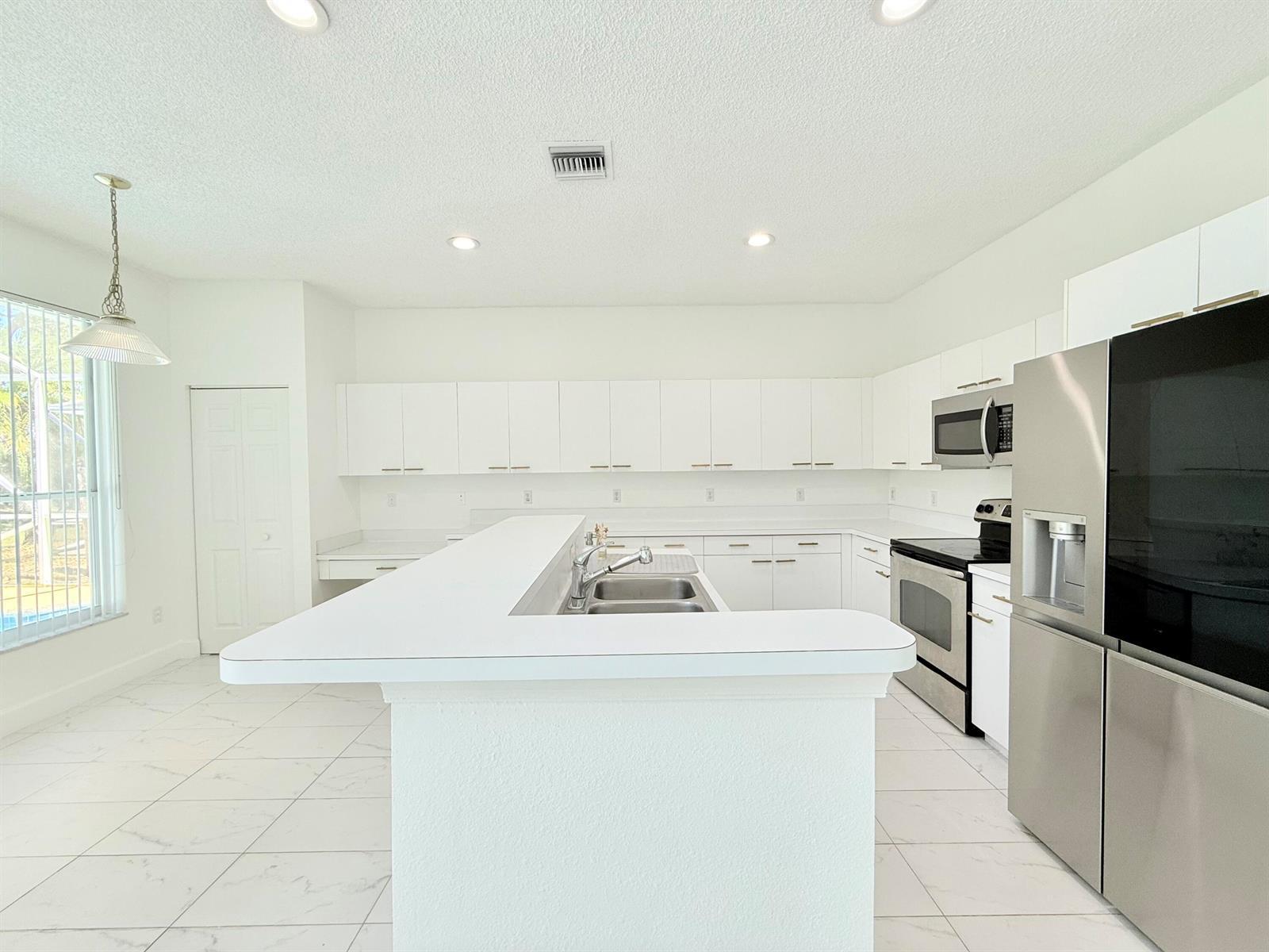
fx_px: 513
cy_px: 476
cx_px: 634
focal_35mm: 14
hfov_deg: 102.1
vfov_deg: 85.7
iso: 64
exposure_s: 1/120
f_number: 2.2
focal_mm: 2.22
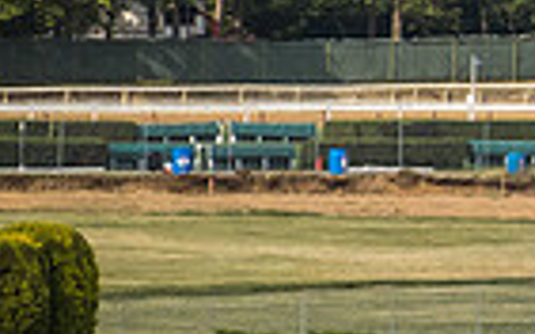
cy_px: 54
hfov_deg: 2.2
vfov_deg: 1.4
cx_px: 879
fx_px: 13613
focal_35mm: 934
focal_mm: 72
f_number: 4.5
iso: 320
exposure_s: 1/2000
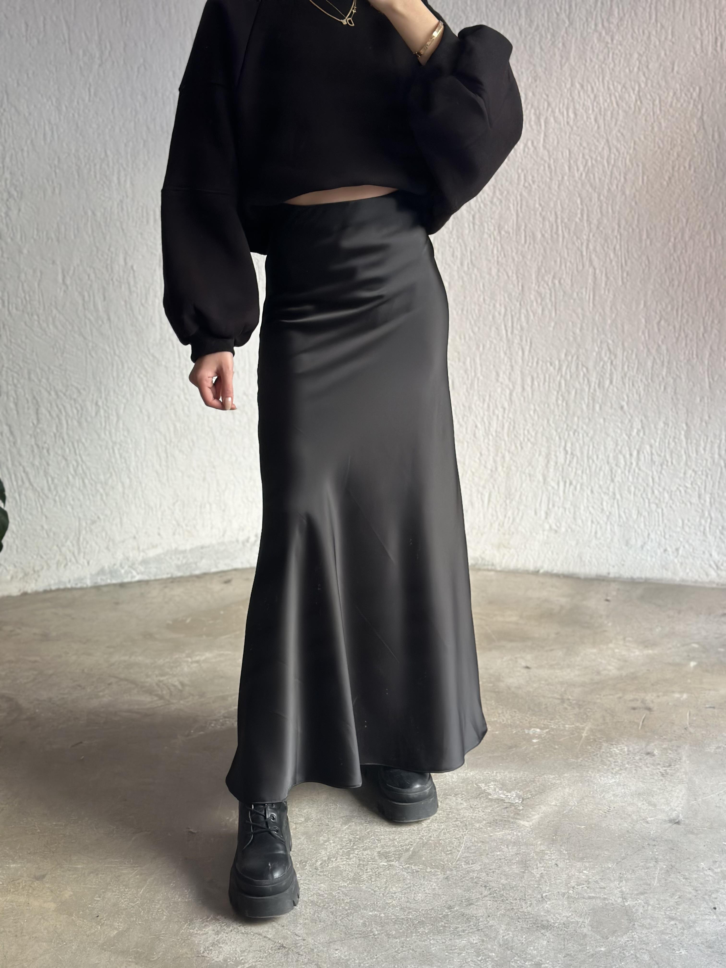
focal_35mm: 48
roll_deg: +0.7
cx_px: 363
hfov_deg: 30.3
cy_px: 484
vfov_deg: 39.7
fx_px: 1342
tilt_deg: -32.5
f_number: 1.78
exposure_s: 1/63
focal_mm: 6.86
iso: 125
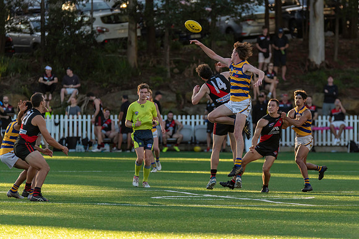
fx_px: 4249
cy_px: 105
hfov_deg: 4.8
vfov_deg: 3.2
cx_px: 217
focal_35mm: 426
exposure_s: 1/1600
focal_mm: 350
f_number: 6
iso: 800
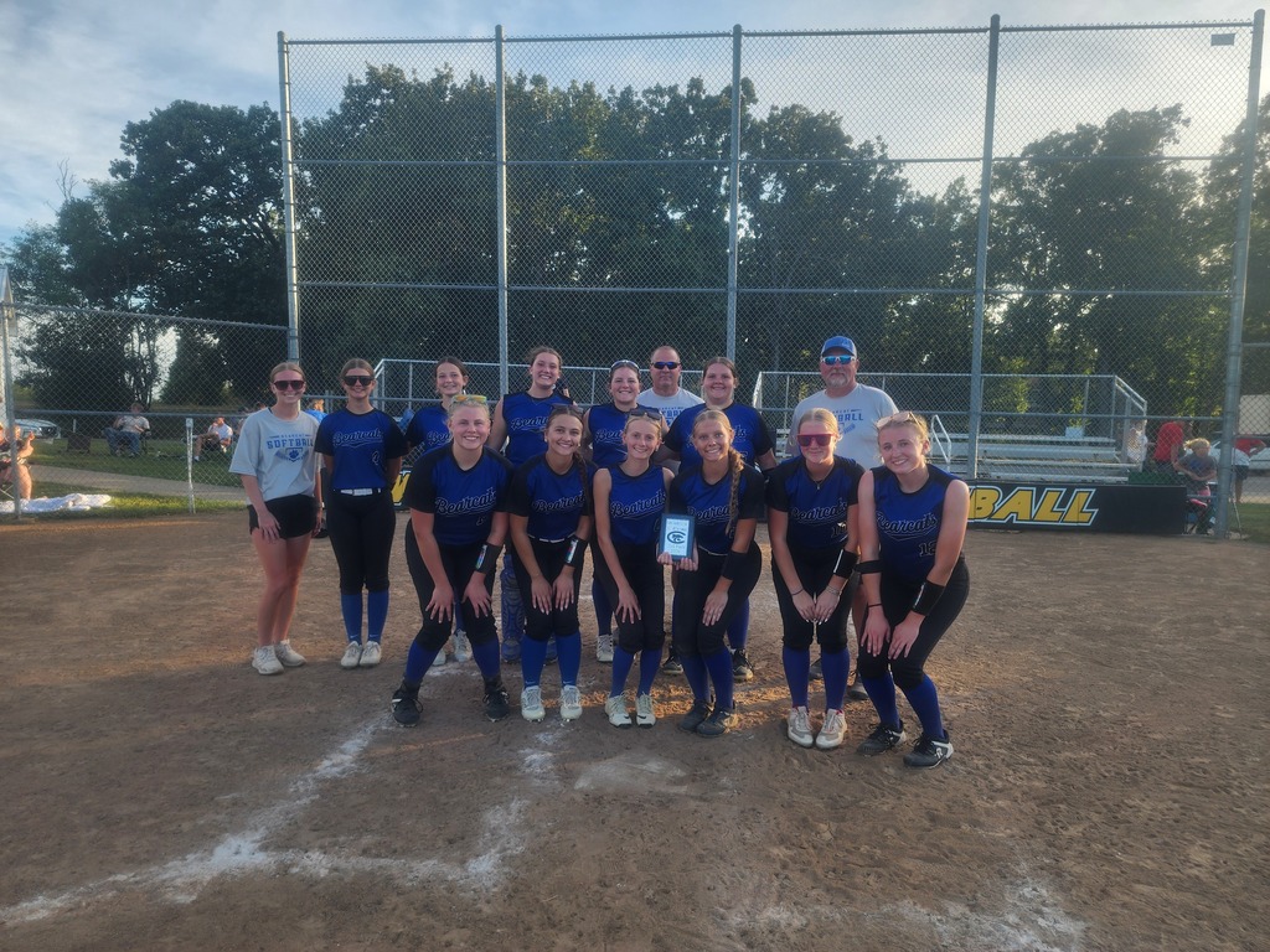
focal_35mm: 23
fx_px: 844
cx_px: 635
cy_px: 476
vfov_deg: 58.9
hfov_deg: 73.9
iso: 16
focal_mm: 6.4
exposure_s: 1/180
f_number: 1.8
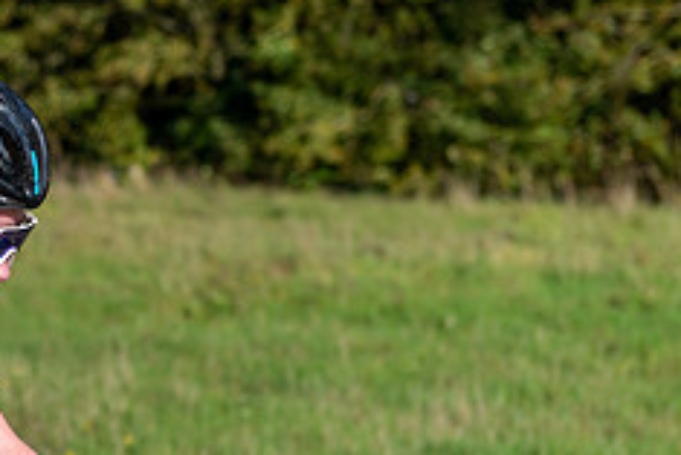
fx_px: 3085
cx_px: -101
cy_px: 309
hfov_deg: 12.3
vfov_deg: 8.4
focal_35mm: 163
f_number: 3.5
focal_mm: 66
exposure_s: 1/2500
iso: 200
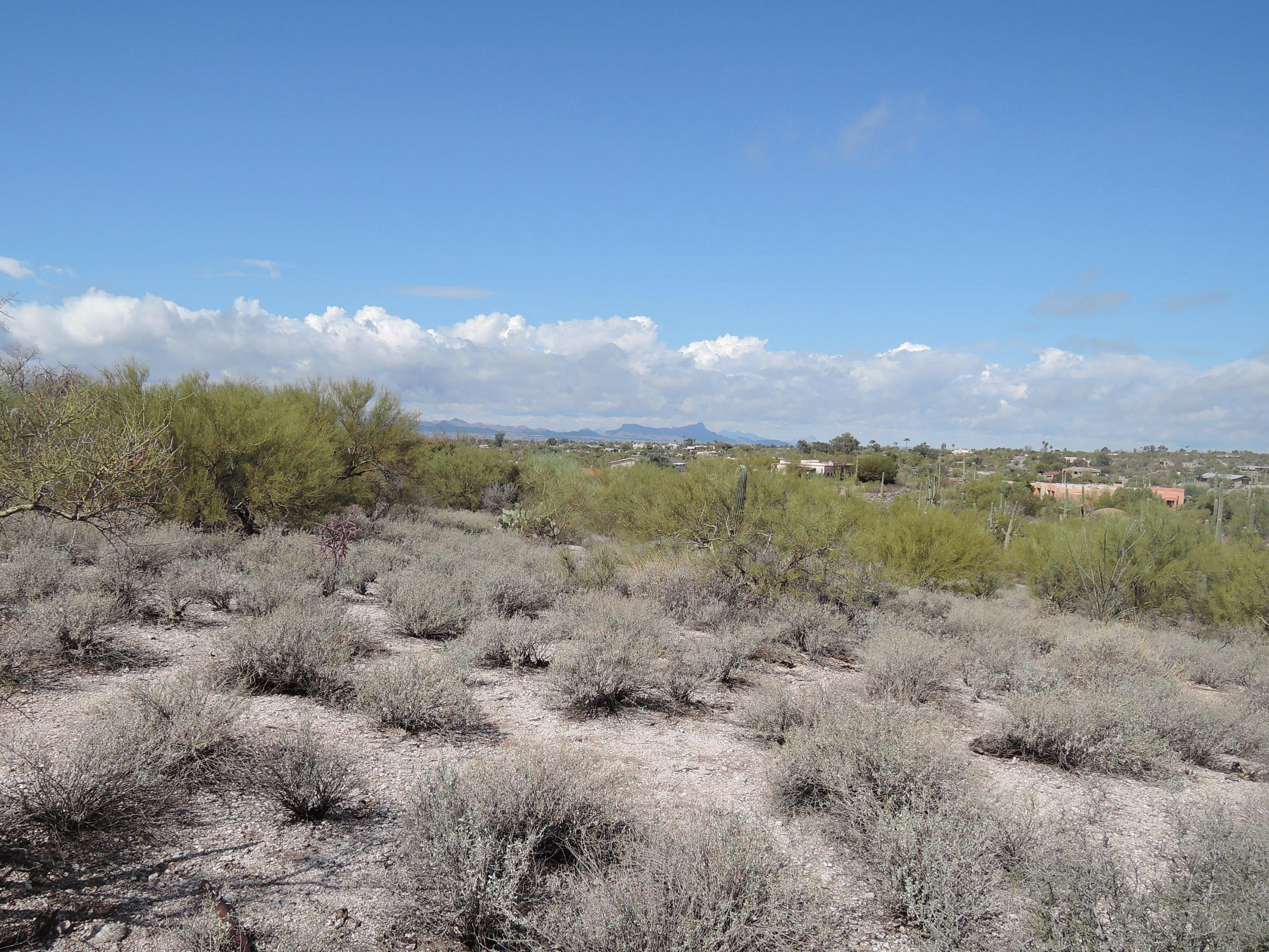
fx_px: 1027
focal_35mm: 28
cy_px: 545
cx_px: 633
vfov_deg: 49.6
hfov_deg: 63.4
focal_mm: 5.1
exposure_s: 1/250
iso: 80
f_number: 2.8
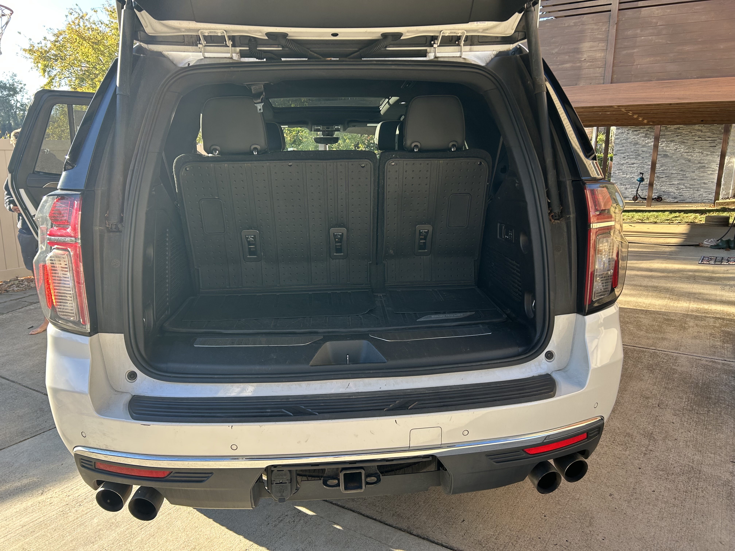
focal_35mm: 26
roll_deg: -0.3
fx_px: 552
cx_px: 368
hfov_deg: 67.3
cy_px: 276
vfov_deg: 53.1
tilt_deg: -11.6
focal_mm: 5.7
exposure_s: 1/374
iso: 50
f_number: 1.5
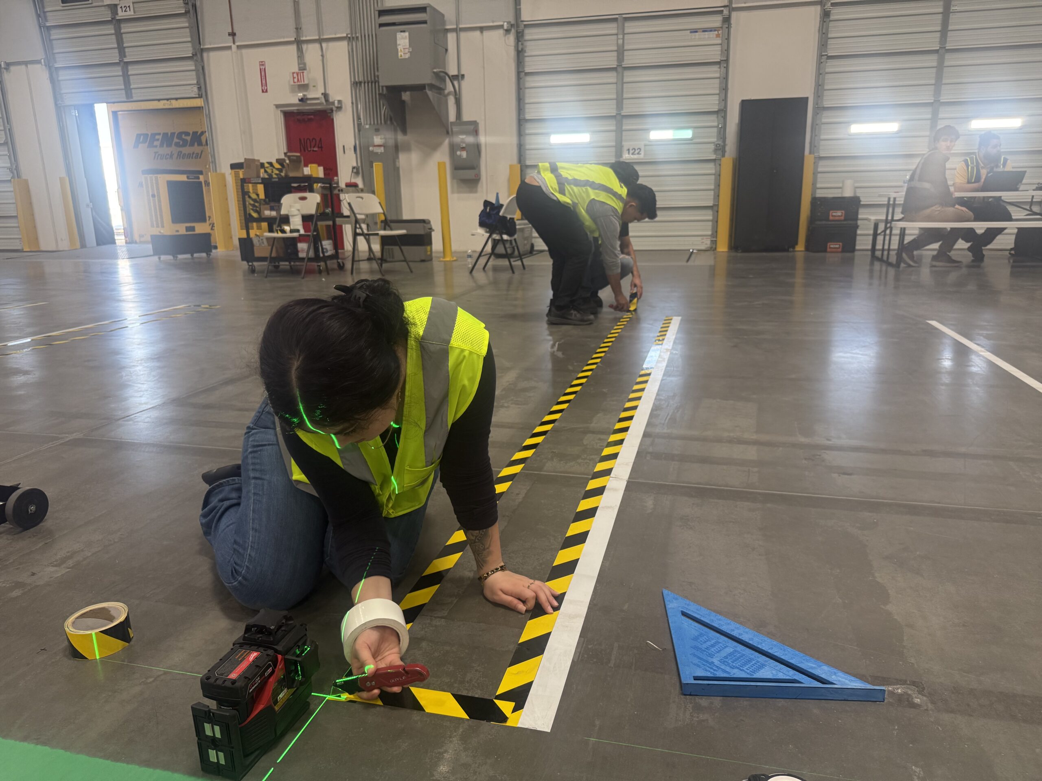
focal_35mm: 24
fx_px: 722
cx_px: 521
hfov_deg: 71.6
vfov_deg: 56.8
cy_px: 390
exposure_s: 1/146
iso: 200
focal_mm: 6.76
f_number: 1.78
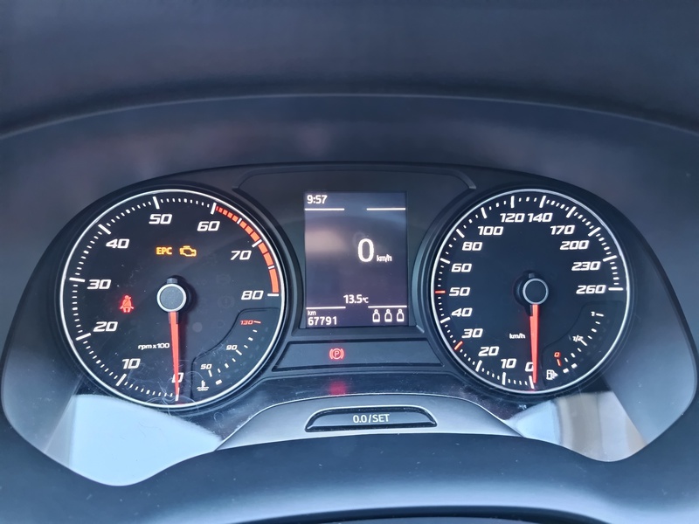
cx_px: 350
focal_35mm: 24
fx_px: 485
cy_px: 262
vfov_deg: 56.8
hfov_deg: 71.6
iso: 1391
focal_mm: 5.31
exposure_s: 1/25
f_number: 1.7
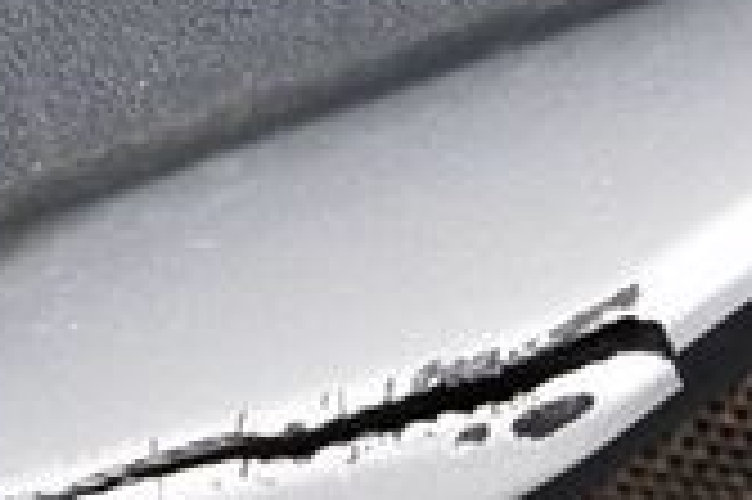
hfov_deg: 5.1
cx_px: 5
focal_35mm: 403
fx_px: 8410
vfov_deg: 3.4
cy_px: 606
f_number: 7.1
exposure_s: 1/100
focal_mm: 105
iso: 5000
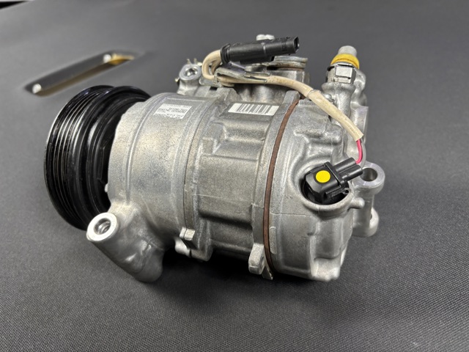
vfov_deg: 53.1
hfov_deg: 67.3
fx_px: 352
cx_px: 234
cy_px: 176
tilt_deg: -25.1
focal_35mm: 26
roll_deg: -1.4
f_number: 1.6
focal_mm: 5.96
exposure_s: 1/50
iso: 125
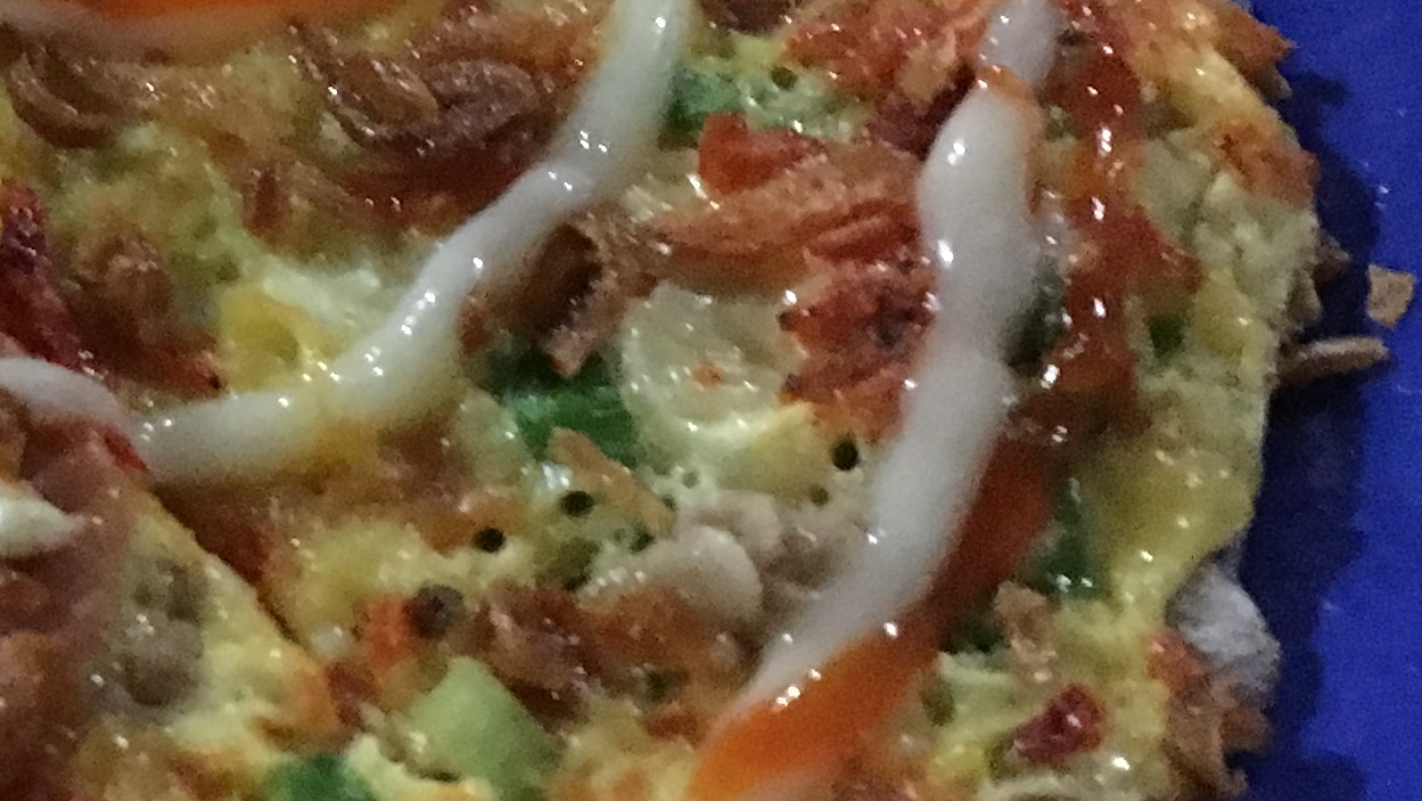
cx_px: -364
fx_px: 3847
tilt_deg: -60.4
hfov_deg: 19.5
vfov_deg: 11.8
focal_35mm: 102
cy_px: 156
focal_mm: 4.15
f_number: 2.2
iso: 640
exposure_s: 1/17
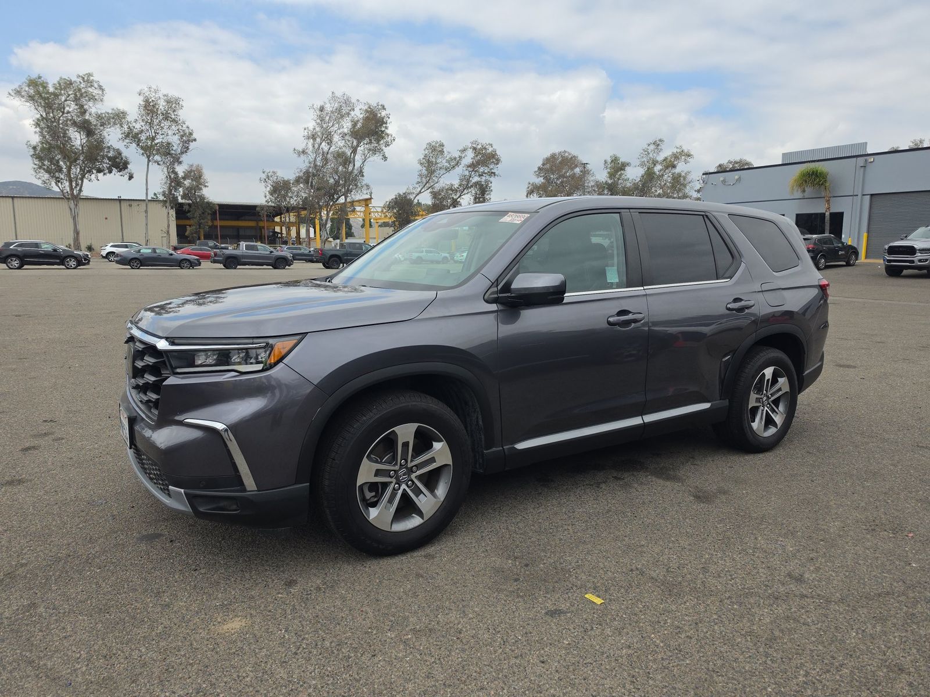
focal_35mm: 23
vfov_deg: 58.9
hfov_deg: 73.9
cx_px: 465
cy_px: 348
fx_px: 618
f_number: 1.4
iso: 64
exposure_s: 1/5956
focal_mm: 6.5
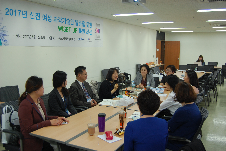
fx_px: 226
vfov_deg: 36.8
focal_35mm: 36
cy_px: 76
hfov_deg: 53.2
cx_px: 113
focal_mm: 24
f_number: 4
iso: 400
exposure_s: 1/60
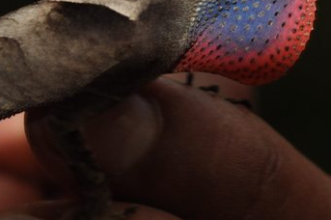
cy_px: 20
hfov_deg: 8.4
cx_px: 251
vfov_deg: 5.6
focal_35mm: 244
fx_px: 2241
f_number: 5
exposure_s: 1/60
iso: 400
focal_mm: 62
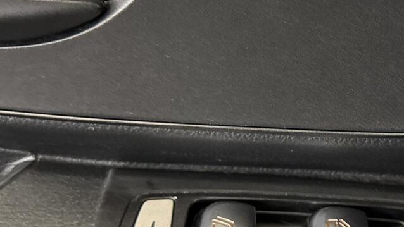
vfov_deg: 20.3
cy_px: 82
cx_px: 314
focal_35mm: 59
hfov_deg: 34.5
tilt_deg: -30.3
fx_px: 632
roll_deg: +1.7
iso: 800
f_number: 1.78
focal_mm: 6.76
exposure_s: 1/33
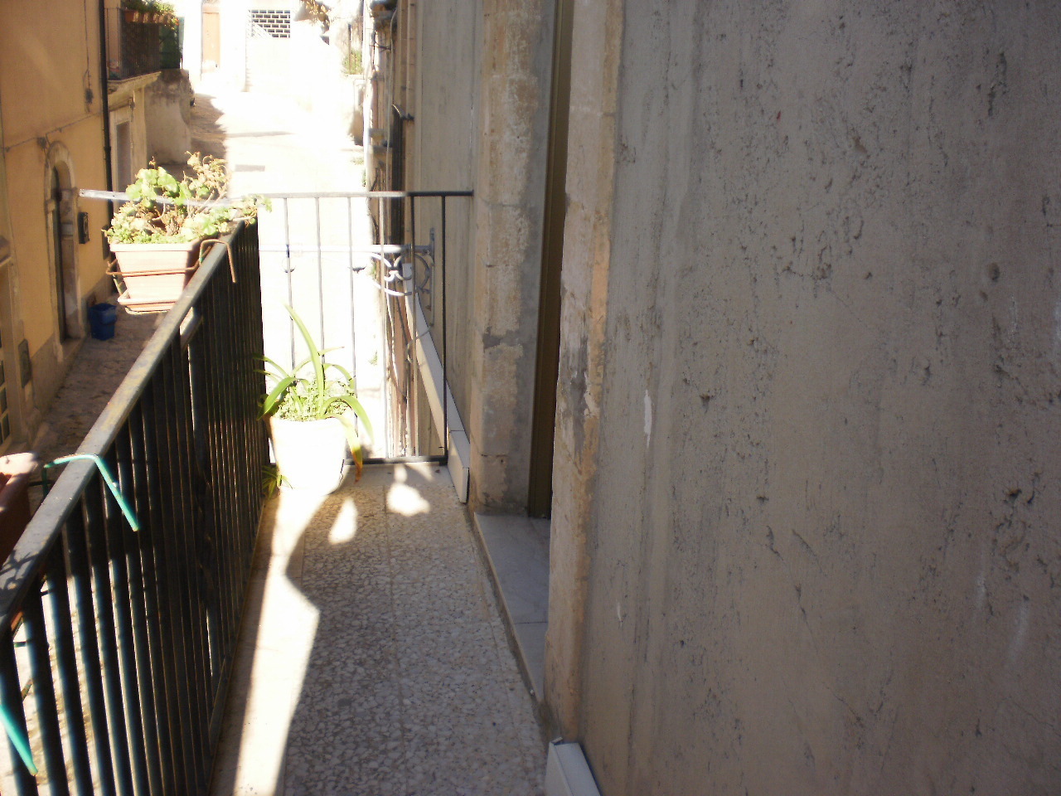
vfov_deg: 37.7
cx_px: 530
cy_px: 398
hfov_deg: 49.0
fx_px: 1165
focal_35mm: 38
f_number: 3.1
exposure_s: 1/320
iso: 100
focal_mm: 6.3
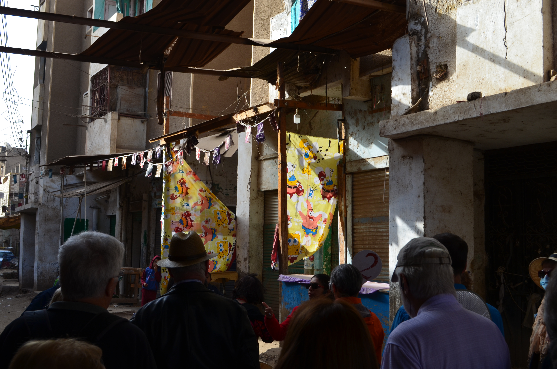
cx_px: 278
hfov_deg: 45.0
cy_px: 184
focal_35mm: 44
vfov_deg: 30.7
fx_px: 672
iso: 200
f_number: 11
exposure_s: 1/100
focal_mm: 29
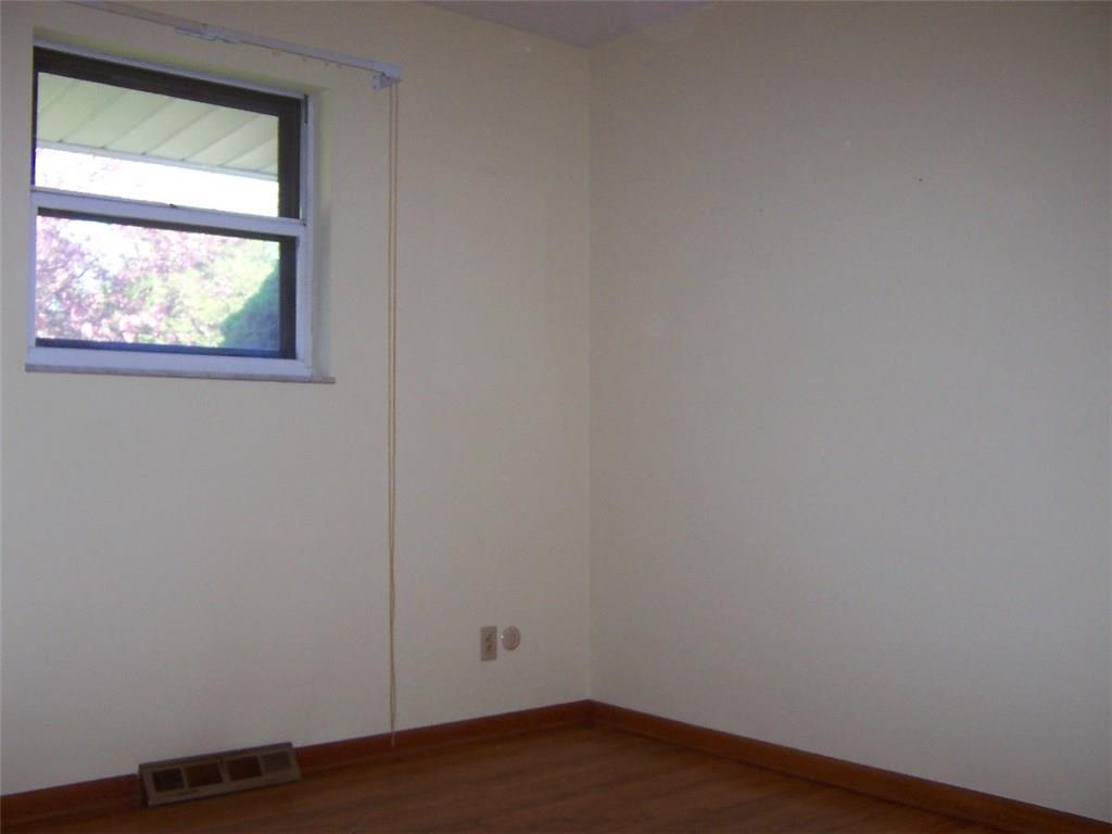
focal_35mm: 36
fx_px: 1156
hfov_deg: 51.4
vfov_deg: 39.7
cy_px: 417
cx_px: 556
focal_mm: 5.6
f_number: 2.8
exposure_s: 1/60
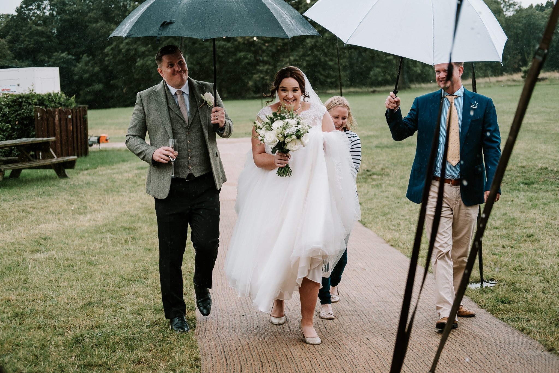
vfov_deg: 25.5
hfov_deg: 37.5
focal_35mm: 53
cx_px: 280
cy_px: 186
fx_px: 823
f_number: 2
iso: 160
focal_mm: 35
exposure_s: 1/600
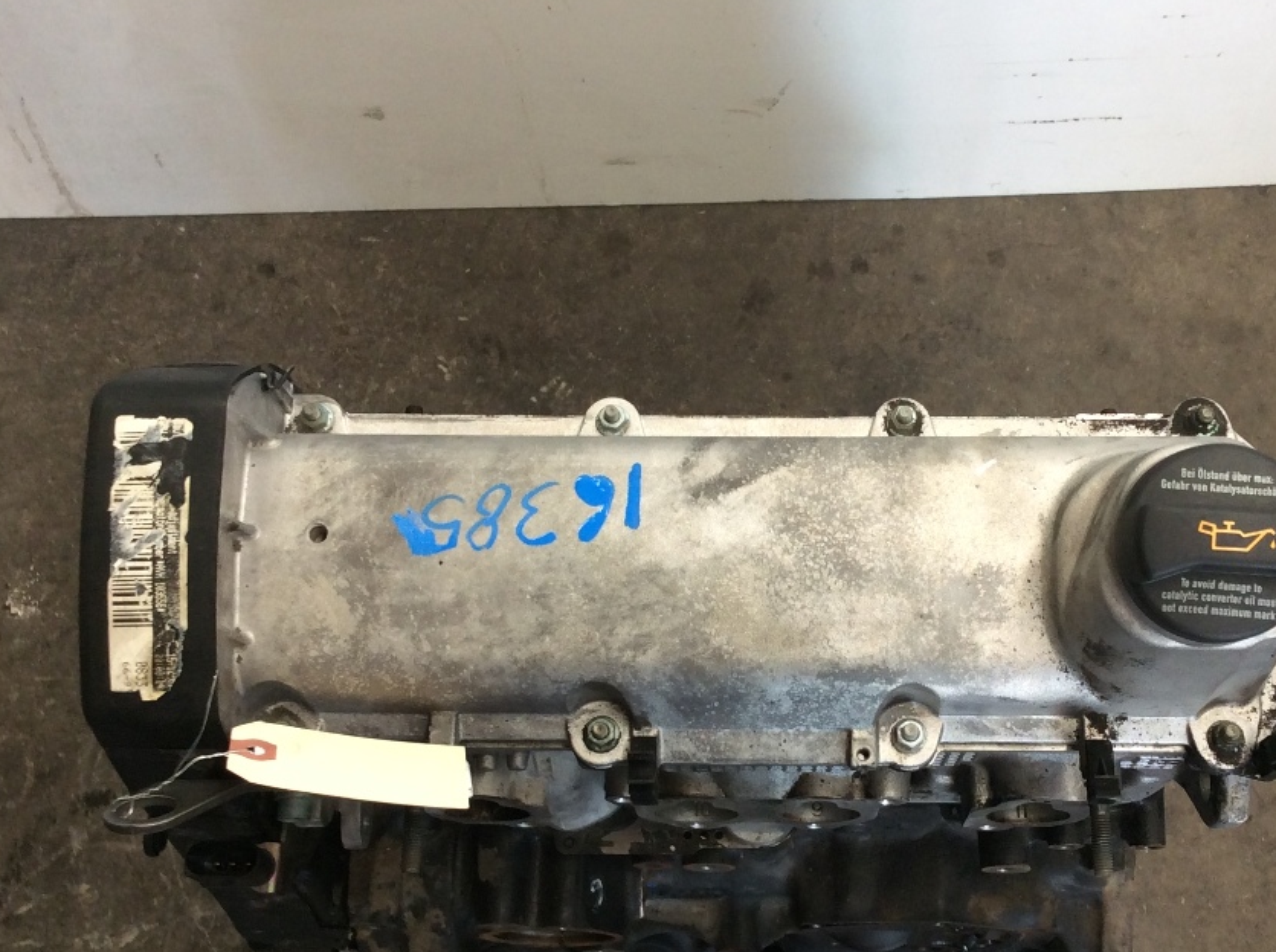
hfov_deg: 38.9
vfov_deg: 29.5
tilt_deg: -76.1
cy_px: 566
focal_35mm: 49
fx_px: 1803
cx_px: 740
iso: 50
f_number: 2.4
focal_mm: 3.3
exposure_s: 1/24
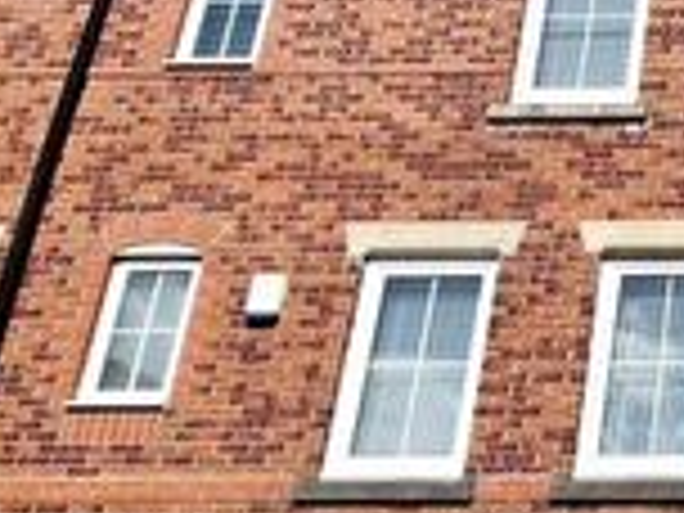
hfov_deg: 25.2
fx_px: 1186
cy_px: 214
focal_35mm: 60
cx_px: 999
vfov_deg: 24.4
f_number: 2.2
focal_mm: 1.74
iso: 40
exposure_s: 1/3333
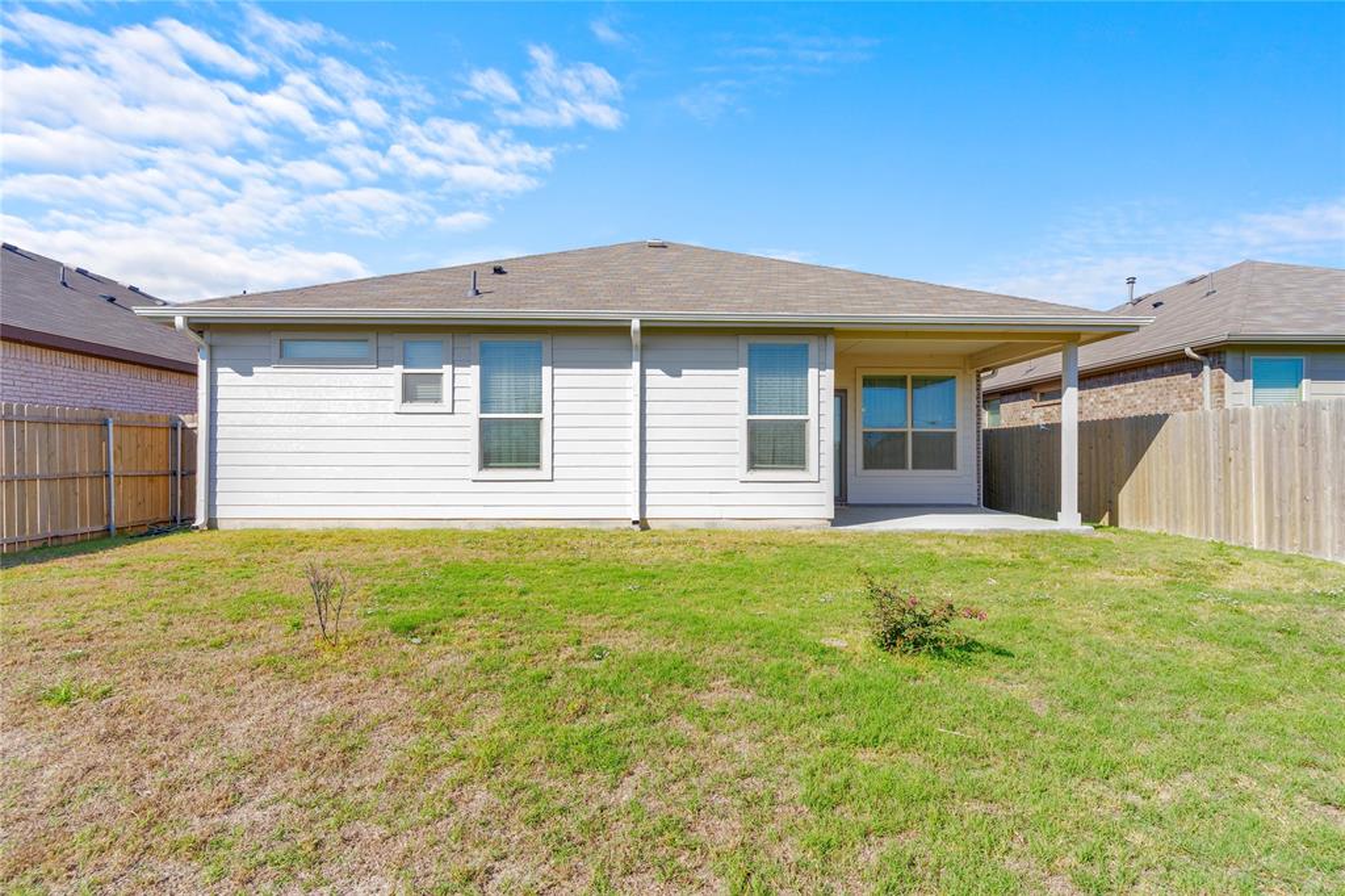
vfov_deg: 70.4
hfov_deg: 93.3
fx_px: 635
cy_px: 448
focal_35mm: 17
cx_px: 672
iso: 400
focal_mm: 17
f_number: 8
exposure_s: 1/400
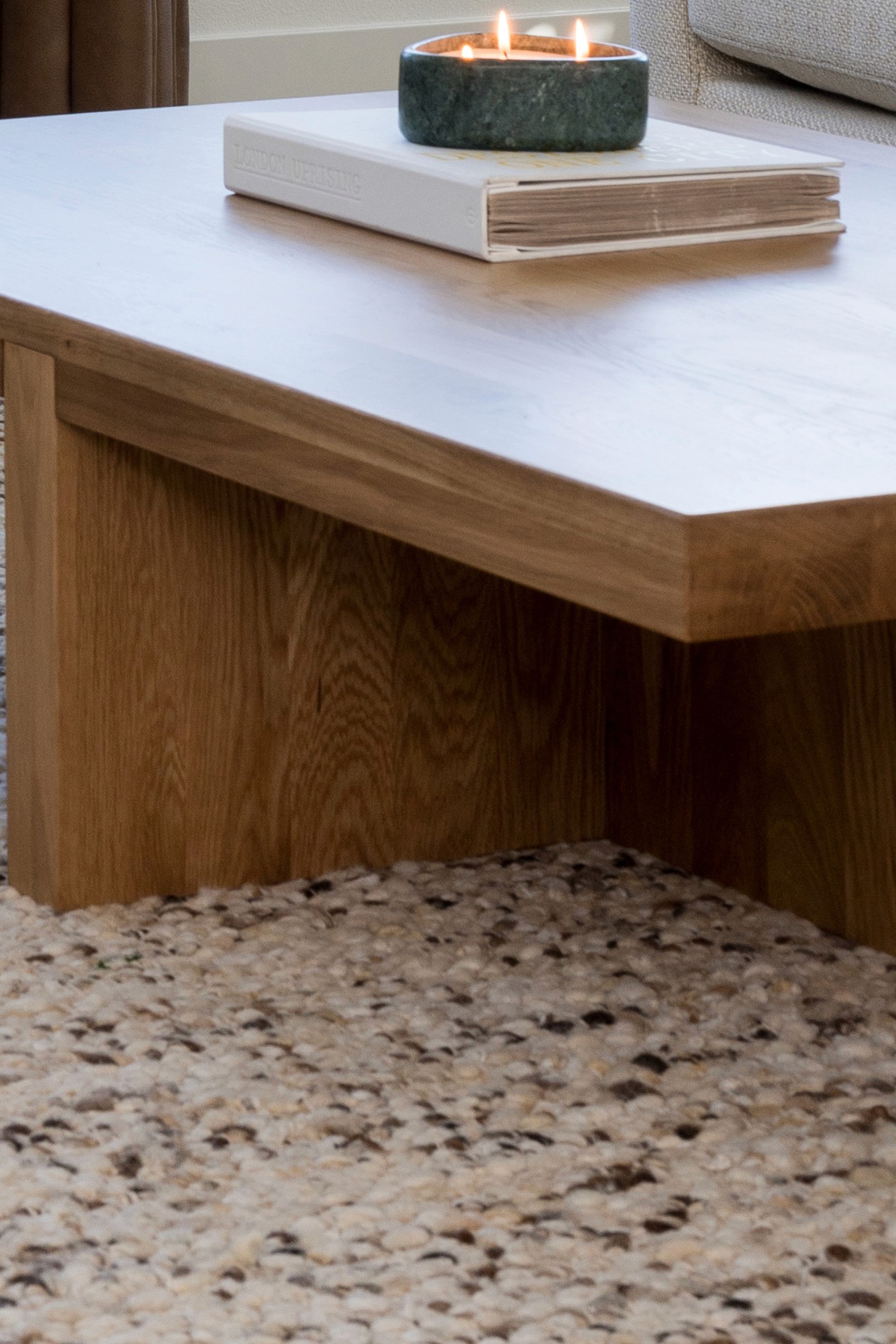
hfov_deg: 8.9
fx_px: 5601
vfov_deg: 13.0
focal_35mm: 150
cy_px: -660
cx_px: -427
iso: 200
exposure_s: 1/13
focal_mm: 43
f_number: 9
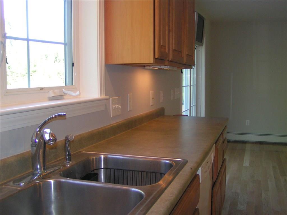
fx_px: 315
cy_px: 108
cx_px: 144
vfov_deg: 37.7
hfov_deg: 49.0
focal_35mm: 38
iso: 125
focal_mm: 5.8
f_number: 2.8
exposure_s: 1/40
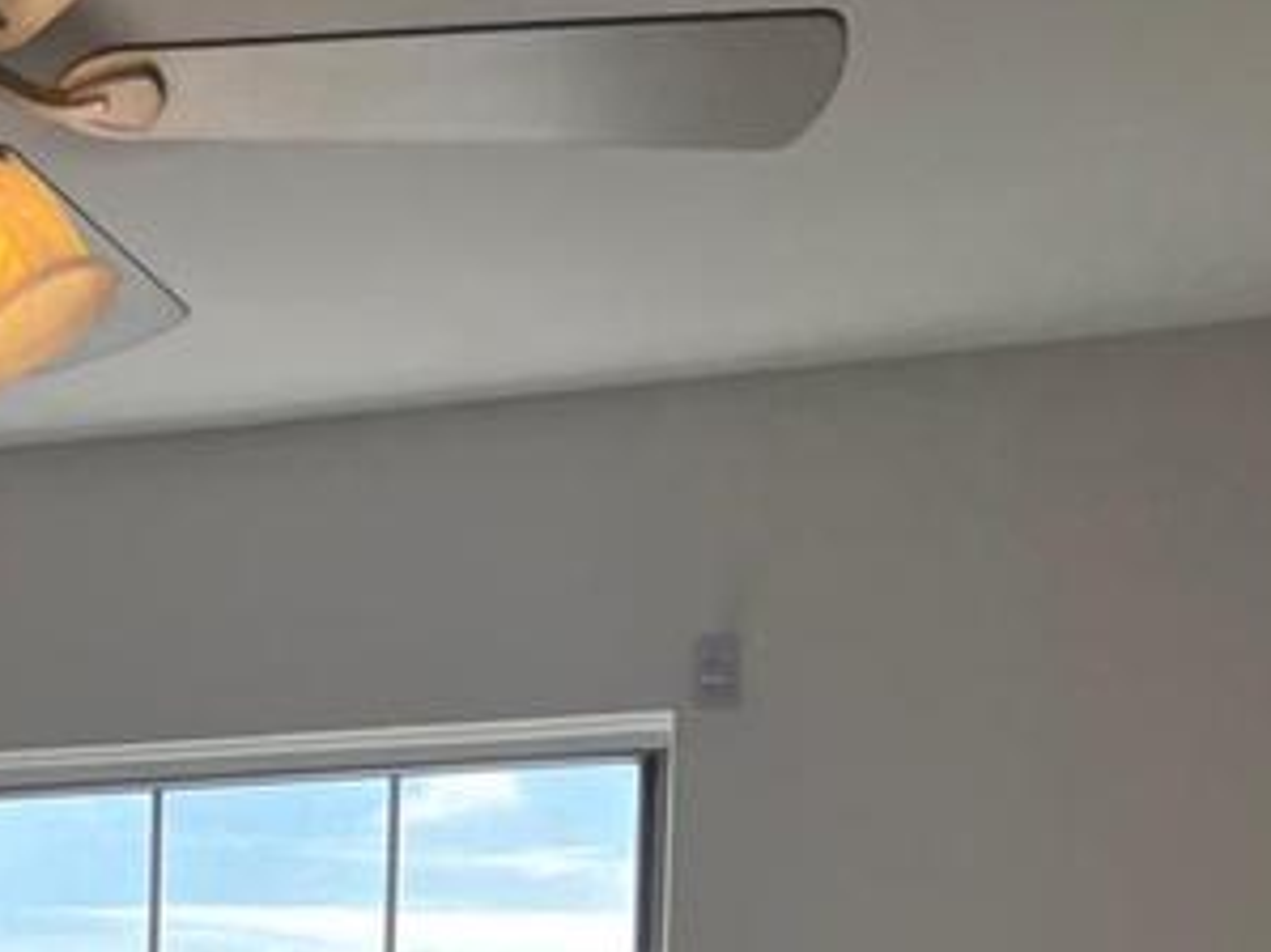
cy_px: 1581
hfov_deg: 20.6
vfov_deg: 14.9
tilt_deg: -6.3
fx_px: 3267
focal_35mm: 89
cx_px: -251
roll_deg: +0.1
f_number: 1.5
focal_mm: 5.7
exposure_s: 1/1147
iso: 50
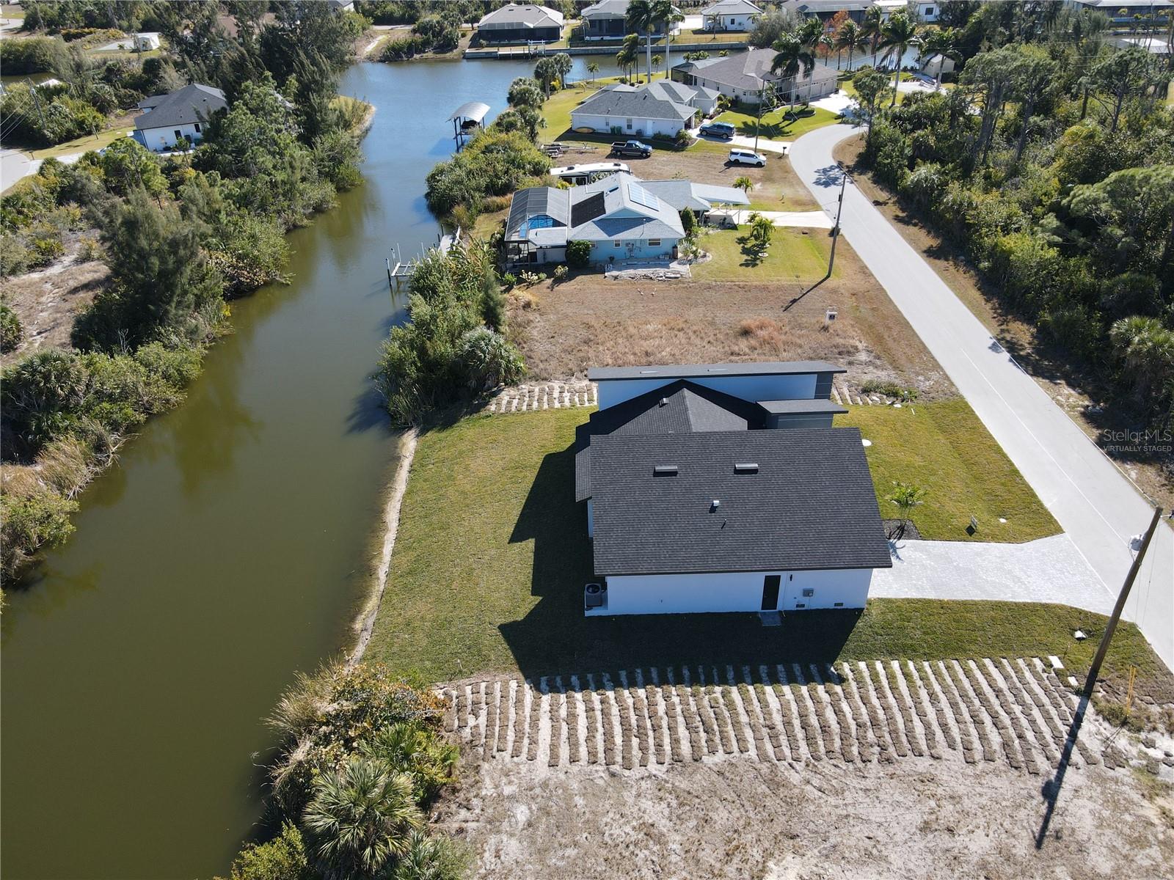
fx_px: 814
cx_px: 587
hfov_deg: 71.6
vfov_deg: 56.8
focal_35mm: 24
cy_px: 440
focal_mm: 4.5
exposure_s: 1/320
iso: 100
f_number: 2.8
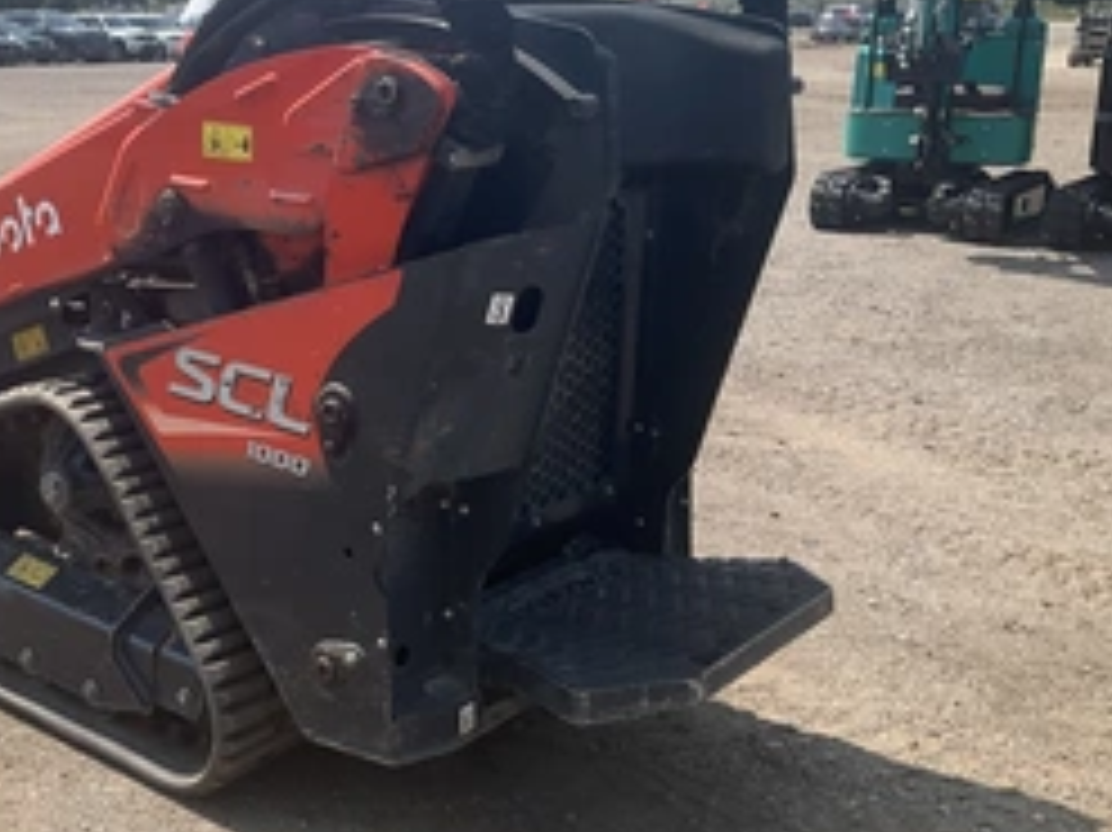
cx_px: 257
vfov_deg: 30.7
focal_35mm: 47
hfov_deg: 39.2
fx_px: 1509
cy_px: 315
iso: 25
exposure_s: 1/1912
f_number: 1.8
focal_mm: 3
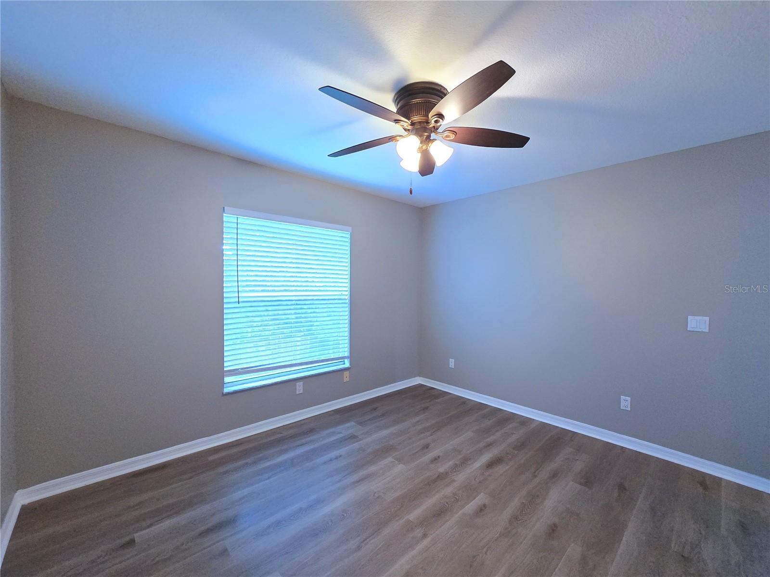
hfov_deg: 106.2
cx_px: 385
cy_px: 288
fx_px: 289
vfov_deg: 89.9
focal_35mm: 13
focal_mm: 2.2
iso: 800
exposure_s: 1/60
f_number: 2.2
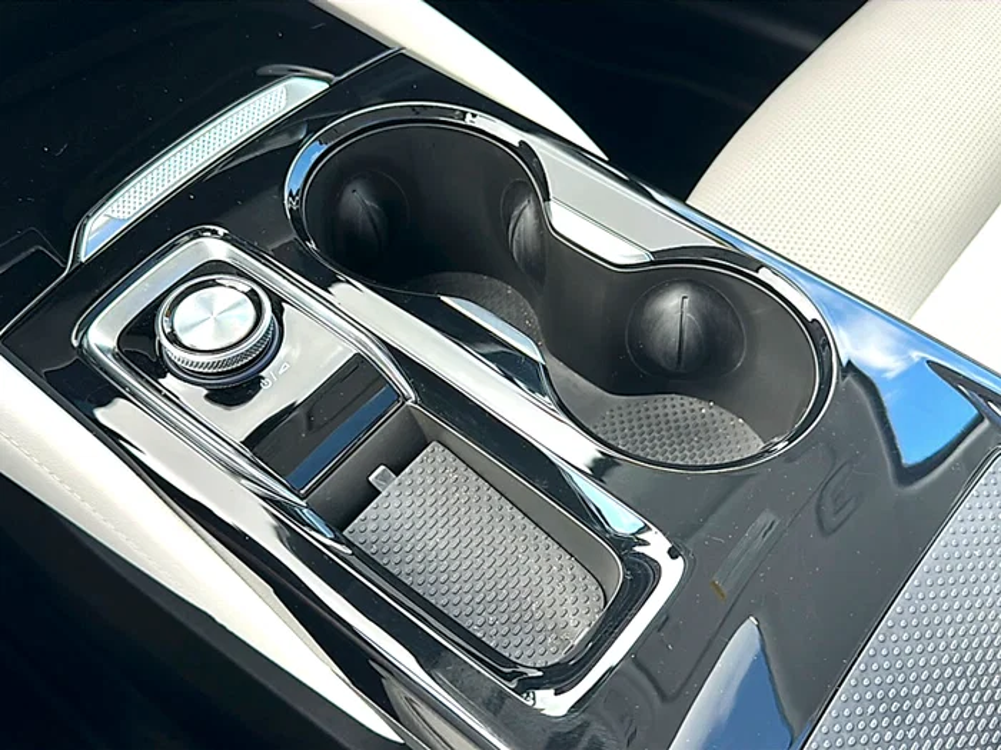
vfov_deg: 48.2
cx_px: 500
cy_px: 375
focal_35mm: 29
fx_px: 839
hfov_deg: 61.7
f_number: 1.78
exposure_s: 1/157
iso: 64
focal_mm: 6.86
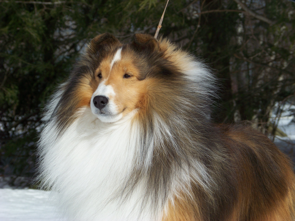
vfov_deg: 9.3
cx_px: 148
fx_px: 1364
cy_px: 110
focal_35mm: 160
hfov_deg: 12.3
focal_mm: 25.7
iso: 68
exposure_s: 1/1000
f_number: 5
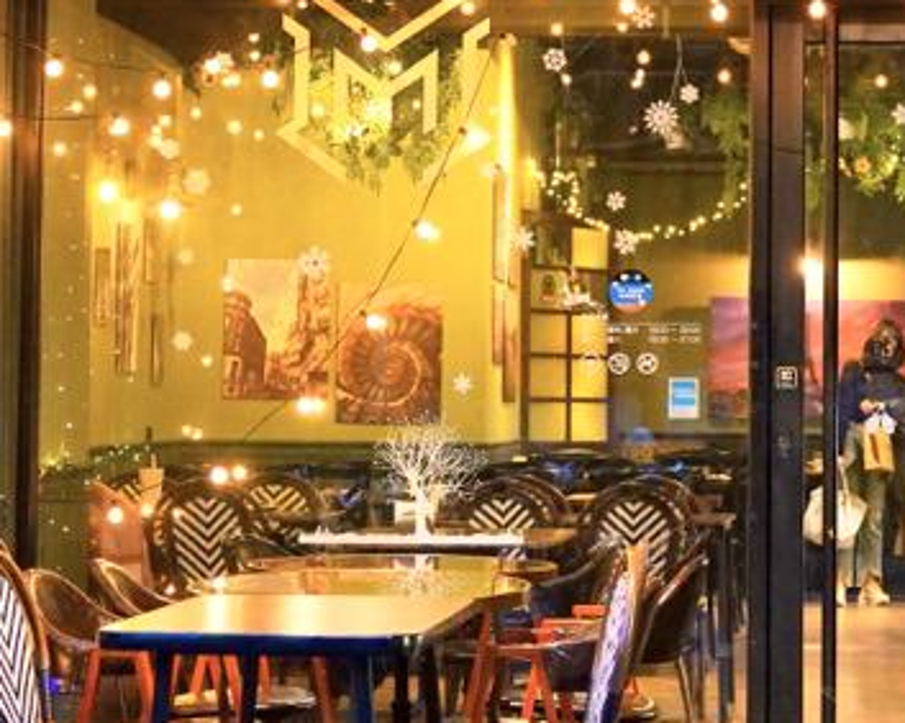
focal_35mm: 116
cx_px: 715
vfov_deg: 13.3
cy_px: 218
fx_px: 3096
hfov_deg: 16.5
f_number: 2.8
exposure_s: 1/160
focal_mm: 36.2
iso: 5000
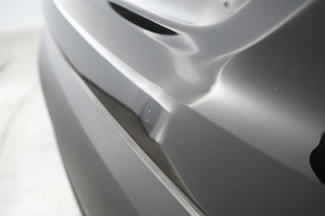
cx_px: 162
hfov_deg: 65.5
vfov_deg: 46.4
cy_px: 108
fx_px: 253
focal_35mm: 28
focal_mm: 28
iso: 5000
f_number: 4.5
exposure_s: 1/100
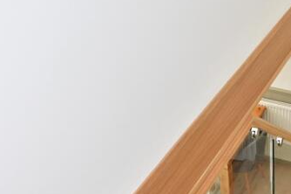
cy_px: 144
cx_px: 269
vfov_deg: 22.7
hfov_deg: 32.1
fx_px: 476
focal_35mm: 59
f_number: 7.1
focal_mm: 20
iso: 400
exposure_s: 1/80
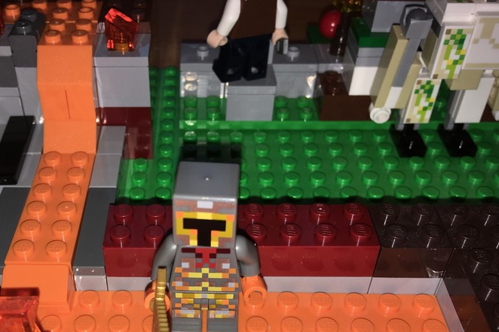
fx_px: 568
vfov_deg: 32.0
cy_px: 253
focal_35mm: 41
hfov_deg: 46.8
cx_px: 173
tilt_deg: -44.7
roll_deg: +1.3
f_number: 2.2
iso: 25
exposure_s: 1/153
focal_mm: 4.15
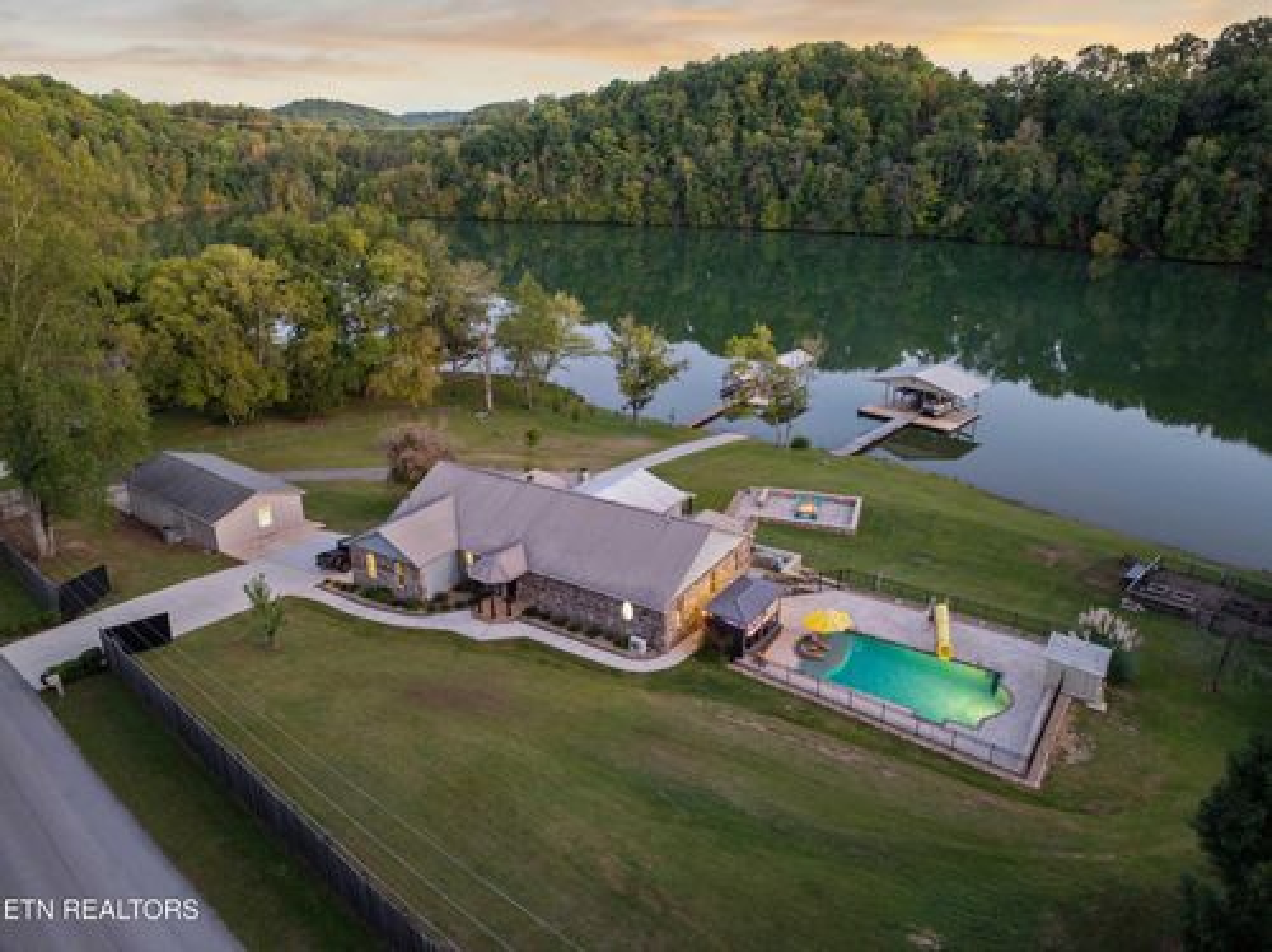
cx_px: 636
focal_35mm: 24
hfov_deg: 71.6
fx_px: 881
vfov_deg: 56.7
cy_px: 476
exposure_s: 1/10
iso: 1030
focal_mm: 12.29
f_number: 2.8
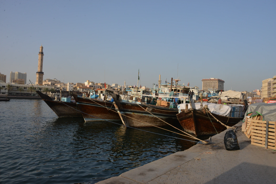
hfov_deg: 65.5
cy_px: 92
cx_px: 138
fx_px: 215
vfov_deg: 46.4
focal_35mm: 28
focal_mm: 28
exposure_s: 1/800
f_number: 14
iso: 1000
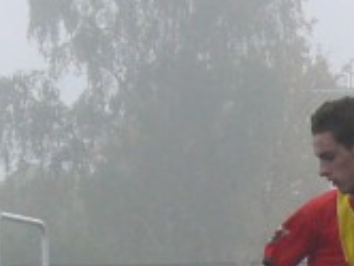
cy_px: 360
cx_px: 60
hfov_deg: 4.0
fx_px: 5049
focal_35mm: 493
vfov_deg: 3.0
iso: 200
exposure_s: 1/500
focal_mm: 15.2
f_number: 3.2
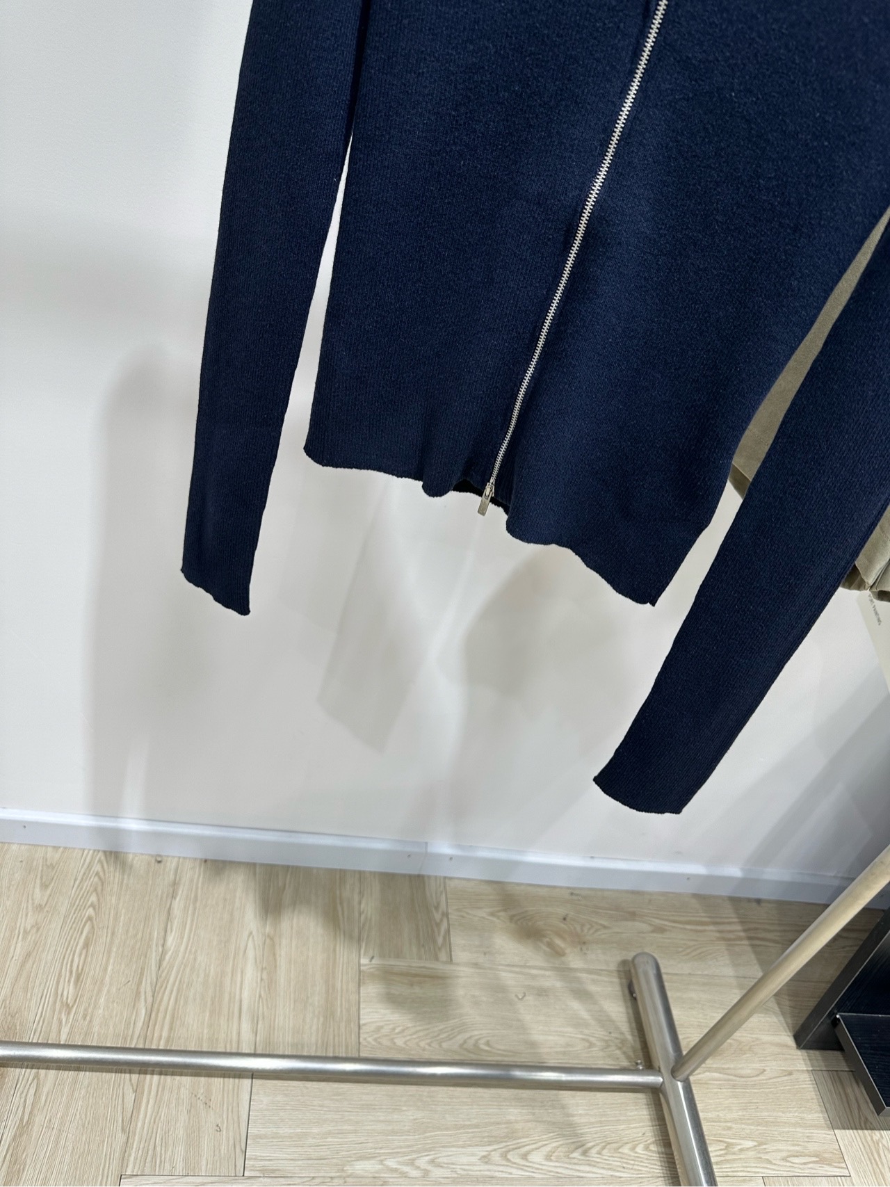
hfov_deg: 56.8
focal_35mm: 24
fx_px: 823
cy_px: 594
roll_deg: -18.1
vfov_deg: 71.6
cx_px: 445
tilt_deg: -37.8
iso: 64
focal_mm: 6.86
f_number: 1.78
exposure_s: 1/100
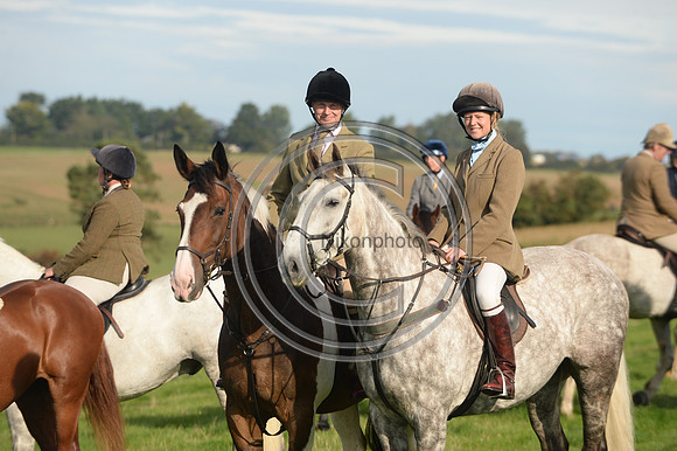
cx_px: 338
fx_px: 3759
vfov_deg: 6.9
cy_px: 226
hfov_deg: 10.3
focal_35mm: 200
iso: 360
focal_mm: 200
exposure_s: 1/1250
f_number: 5
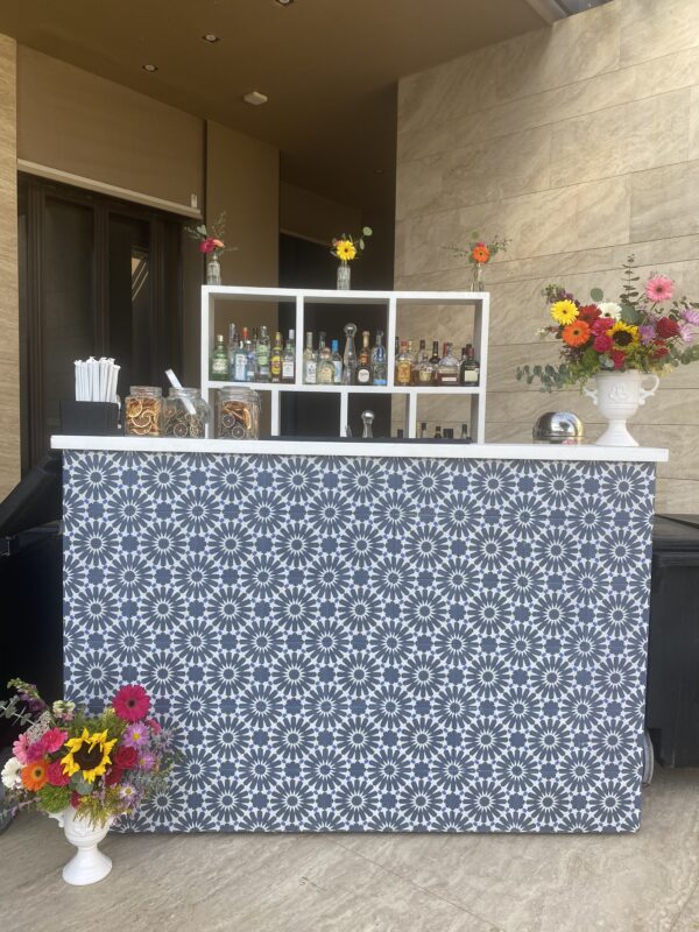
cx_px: 350
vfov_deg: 67.3
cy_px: 466
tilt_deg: -2.7
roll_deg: -0.6
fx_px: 700
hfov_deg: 53.1
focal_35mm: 26
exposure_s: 1/345
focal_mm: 4.25
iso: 32
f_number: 1.8
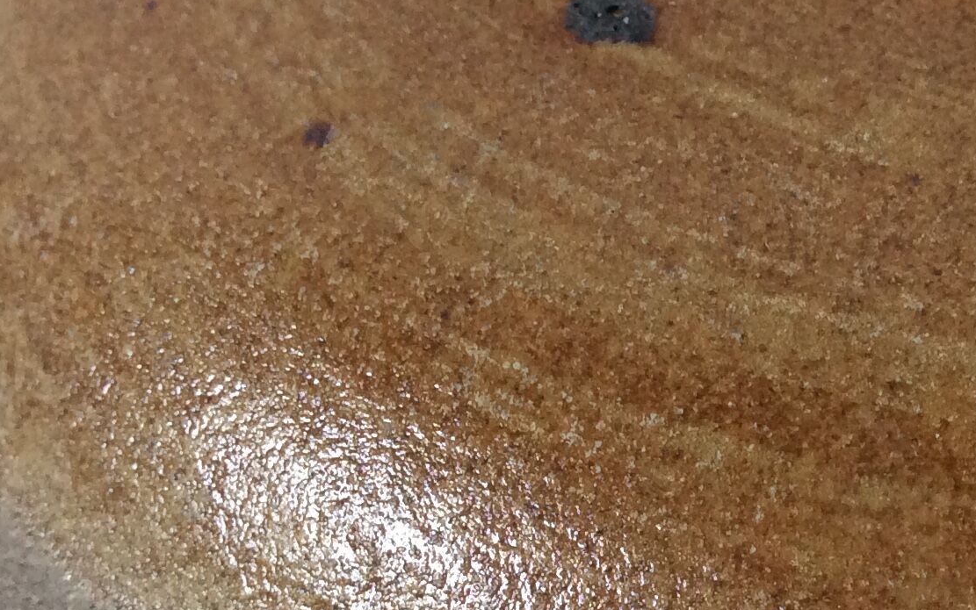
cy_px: 592
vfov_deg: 16.2
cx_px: 898
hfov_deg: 25.3
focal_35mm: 79
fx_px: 2102
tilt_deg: -53.9
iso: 64
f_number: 2.4
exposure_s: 1/25
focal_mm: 3.3
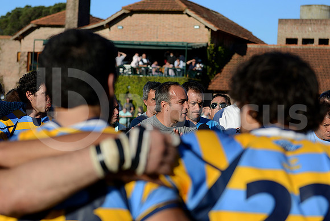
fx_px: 642
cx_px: 165
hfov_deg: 28.8
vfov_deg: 19.5
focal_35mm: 70
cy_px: 110
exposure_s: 1/4000
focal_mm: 70
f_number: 4
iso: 320
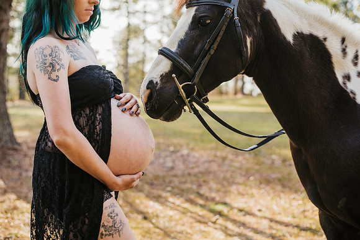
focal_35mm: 50
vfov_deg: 27.0
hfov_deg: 39.6
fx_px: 500
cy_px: 120
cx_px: 180
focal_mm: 50
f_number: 2.8
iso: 100
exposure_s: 1/200
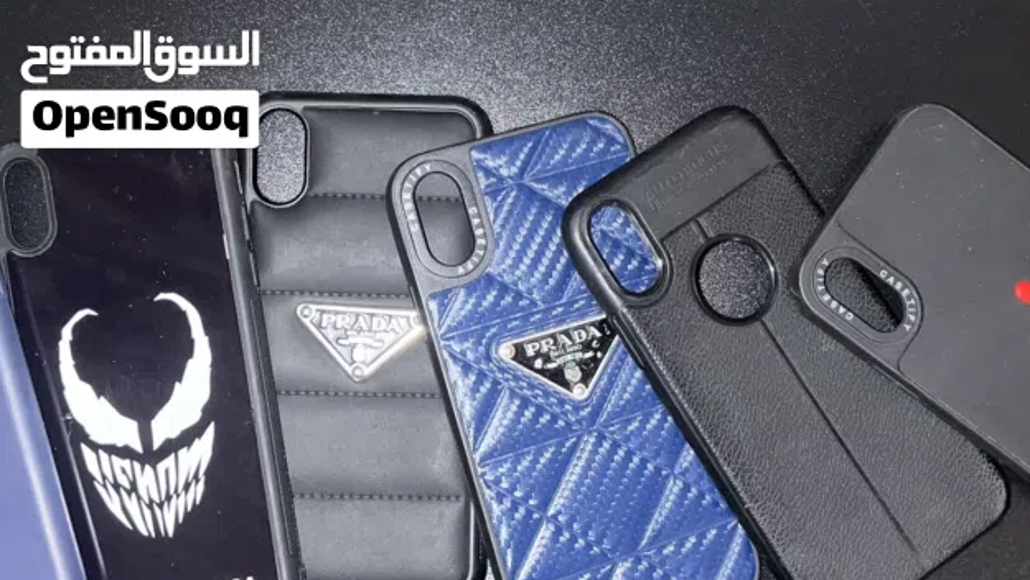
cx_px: 508
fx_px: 792
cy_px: 386
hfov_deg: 66.0
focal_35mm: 29
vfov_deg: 39.7
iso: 40
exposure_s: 1/4
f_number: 1.6
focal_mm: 5.1
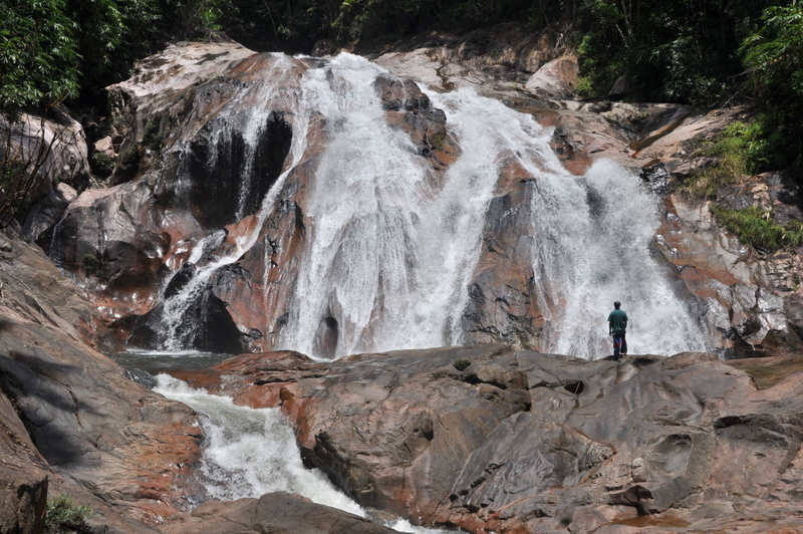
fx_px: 936
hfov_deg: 46.4
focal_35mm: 42
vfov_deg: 31.8
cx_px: 402
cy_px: 267
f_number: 11
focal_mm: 28
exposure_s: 1/500
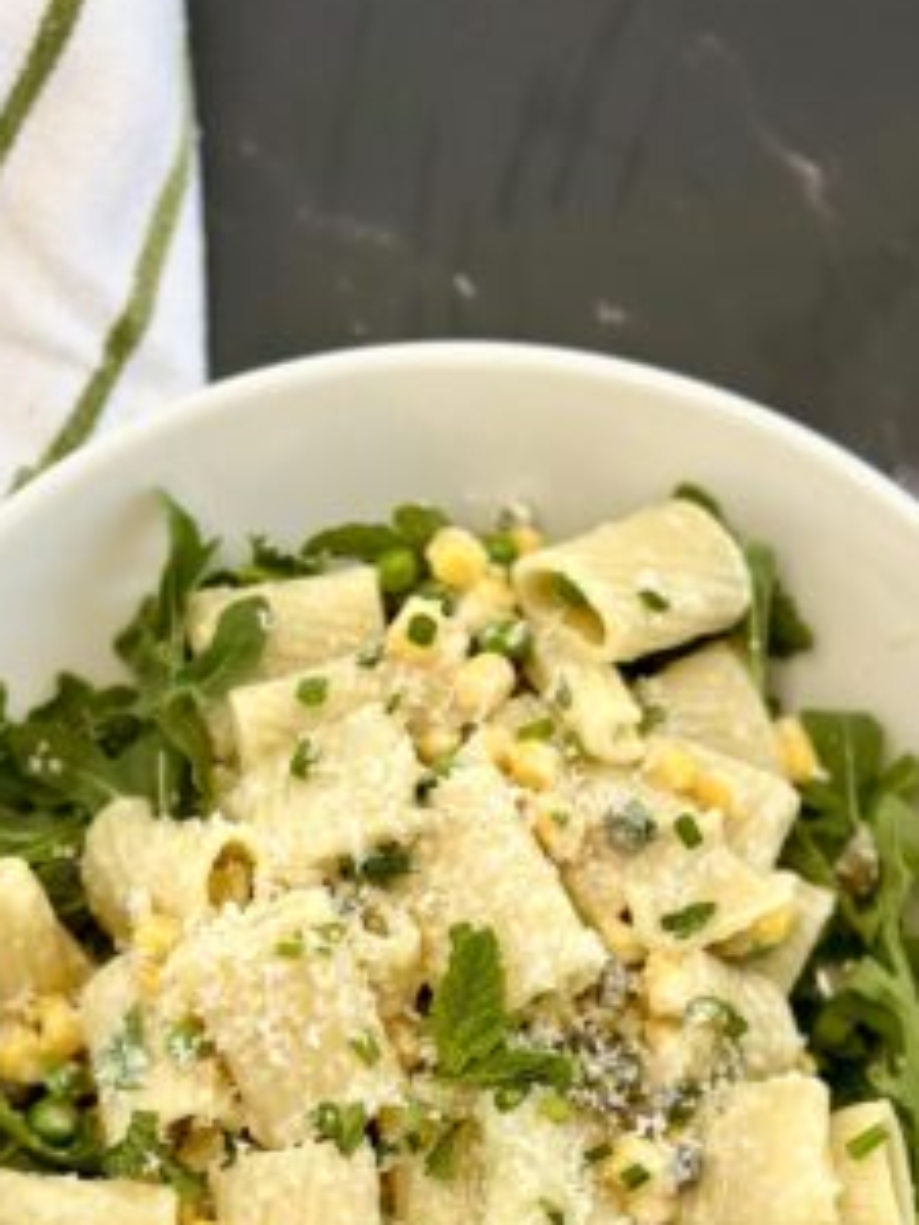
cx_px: 468
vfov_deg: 24.0
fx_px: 2832
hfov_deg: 18.4
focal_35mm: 80
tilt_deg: -80.1
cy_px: 992
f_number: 1.78
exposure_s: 1/121
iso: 80
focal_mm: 6.86
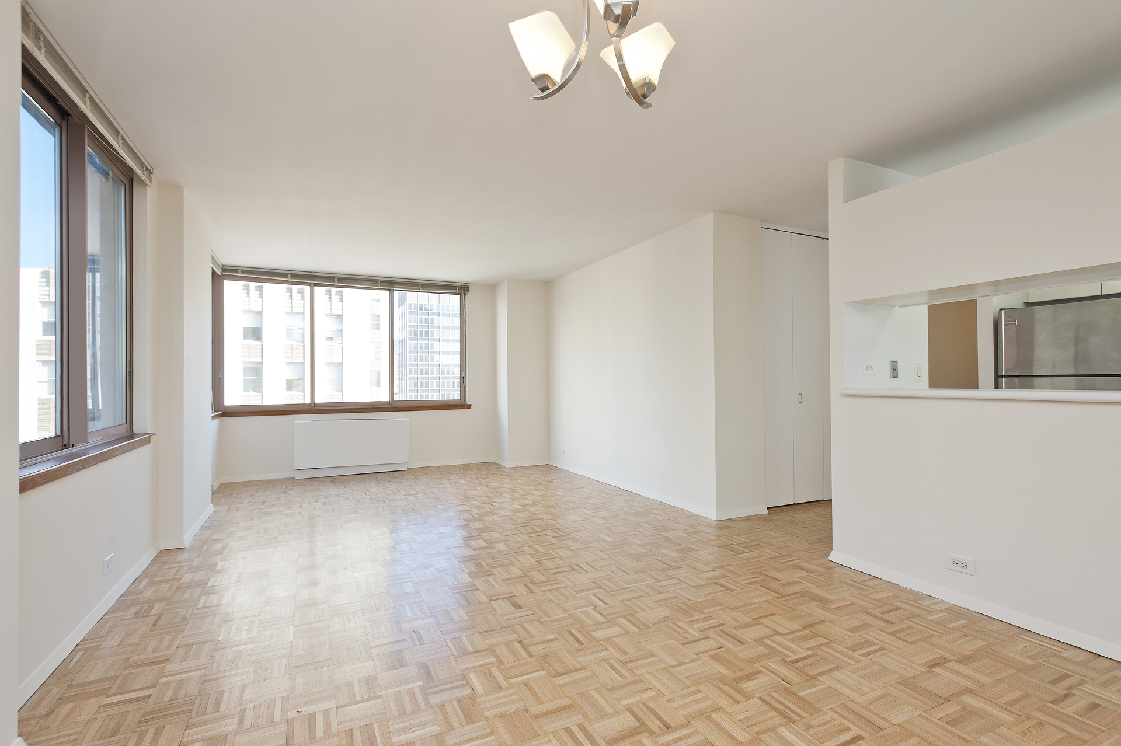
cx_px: 560
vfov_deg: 70.4
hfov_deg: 93.3
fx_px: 529
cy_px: 373
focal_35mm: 17
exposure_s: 1/100
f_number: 9
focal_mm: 17
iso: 200
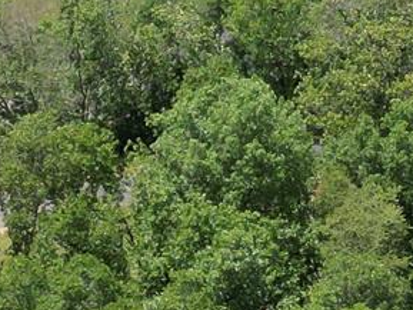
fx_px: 2029
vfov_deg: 7.9
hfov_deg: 11.6
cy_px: -504
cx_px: 336
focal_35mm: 170
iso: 100
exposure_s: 1/1600
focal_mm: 6.72
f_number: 1.7
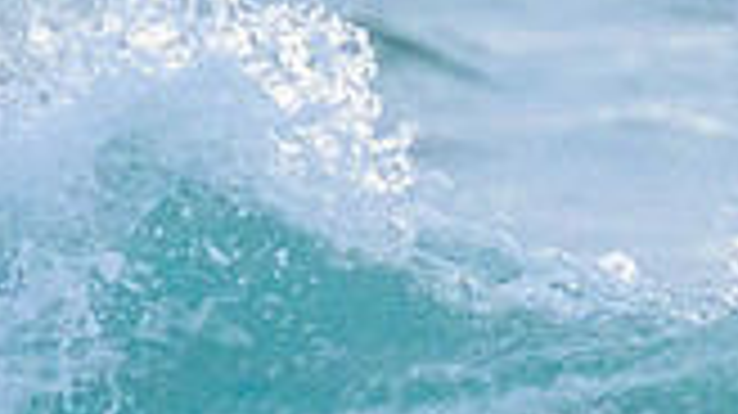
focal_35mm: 3816
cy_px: 516
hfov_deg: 0.6
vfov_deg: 0.3
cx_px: 1085
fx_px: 74626
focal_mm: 800
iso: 4000
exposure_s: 1/2000
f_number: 11
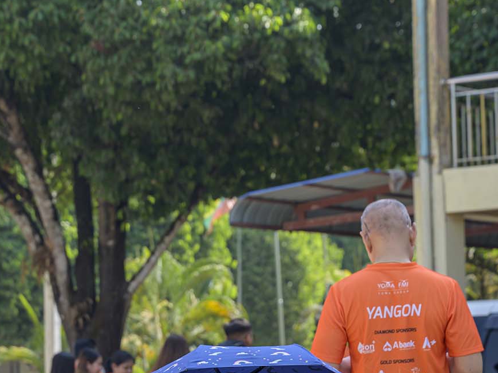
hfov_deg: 17.6
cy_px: 394
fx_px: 1612
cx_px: 243
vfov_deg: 13.0
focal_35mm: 112
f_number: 4.5
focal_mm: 70
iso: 100
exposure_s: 1/400
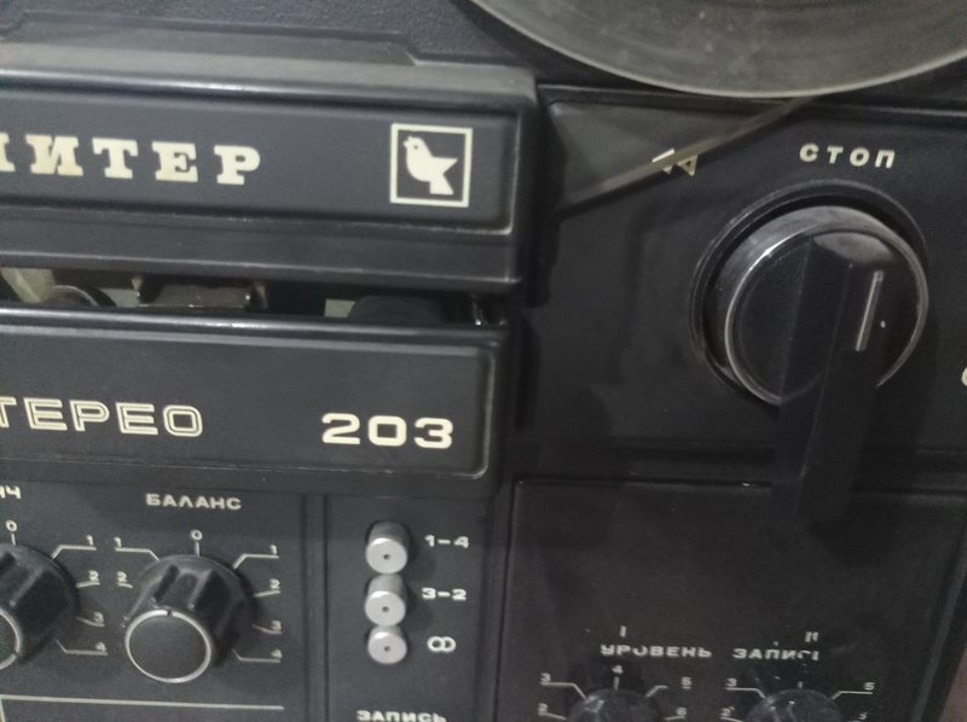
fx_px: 781
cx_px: 484
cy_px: 361
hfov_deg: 63.5
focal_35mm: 28
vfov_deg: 49.7
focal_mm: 4.7
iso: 2204
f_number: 1.79
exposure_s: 1/14.3
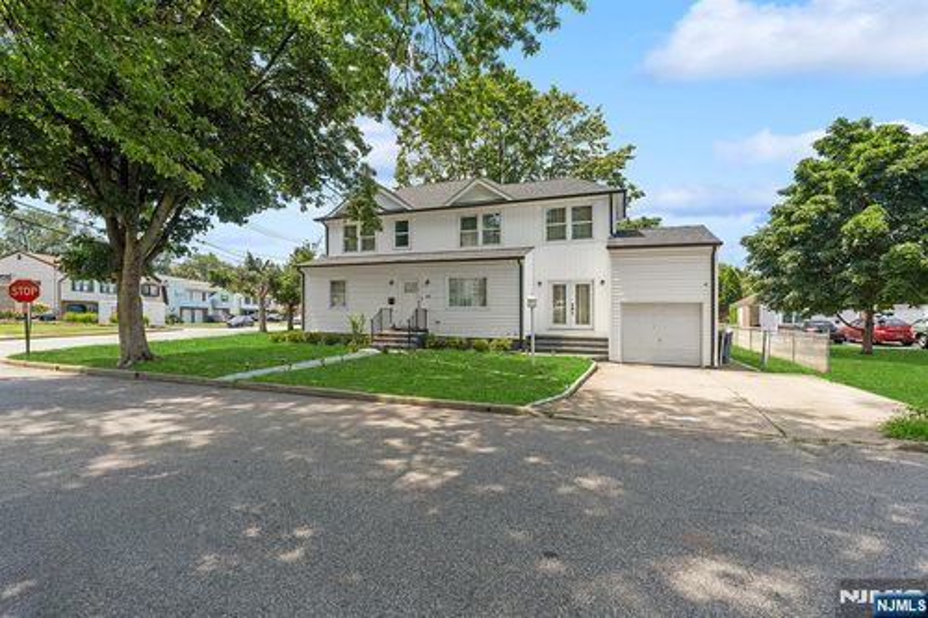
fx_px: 412
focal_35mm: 16
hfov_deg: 96.8
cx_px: 464
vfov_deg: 73.7
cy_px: 309
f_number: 8
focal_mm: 16
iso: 100
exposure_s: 1/40
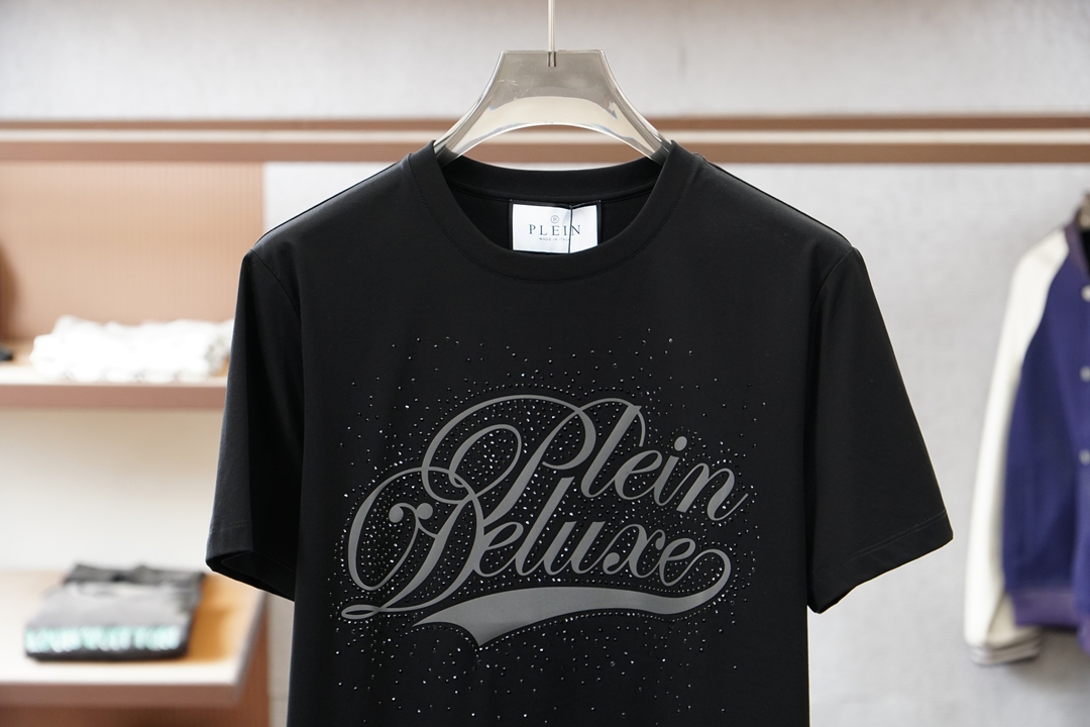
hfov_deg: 23.8
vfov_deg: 16.0
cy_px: 364
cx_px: 545
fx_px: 2589
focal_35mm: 86
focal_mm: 57
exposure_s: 1/125
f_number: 4
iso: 800
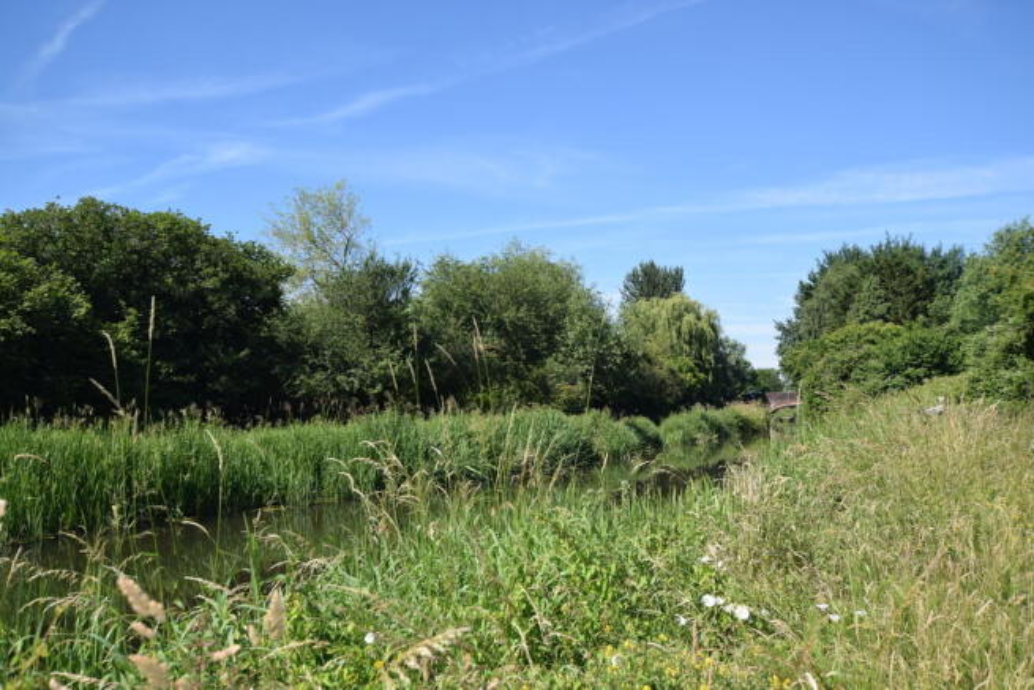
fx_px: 862
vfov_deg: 43.6
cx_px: 517
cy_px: 345
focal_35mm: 30
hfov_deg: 61.9
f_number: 8
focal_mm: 20
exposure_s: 1/200
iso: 100
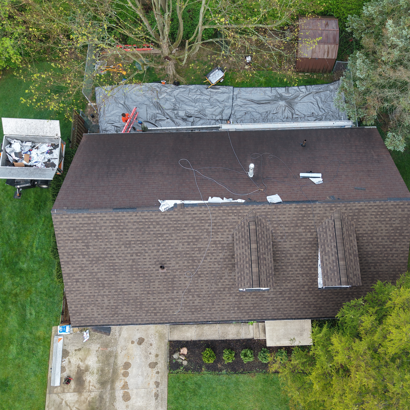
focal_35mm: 30
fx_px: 402
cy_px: 201
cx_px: 240
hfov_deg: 53.8
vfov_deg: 54.0
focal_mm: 8.67
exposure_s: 1/90
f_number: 1.8
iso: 100
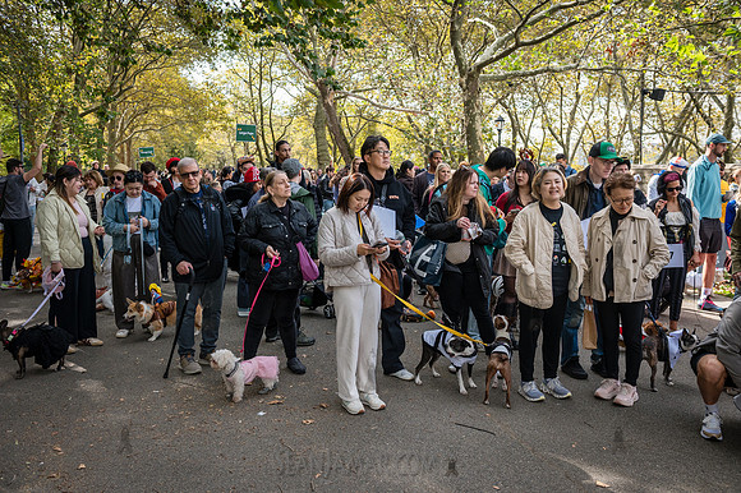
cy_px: 246
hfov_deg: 58.7
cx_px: 370
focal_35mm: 32
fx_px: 658
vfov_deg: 41.1
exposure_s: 1/1250
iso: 1000
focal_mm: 32
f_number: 5
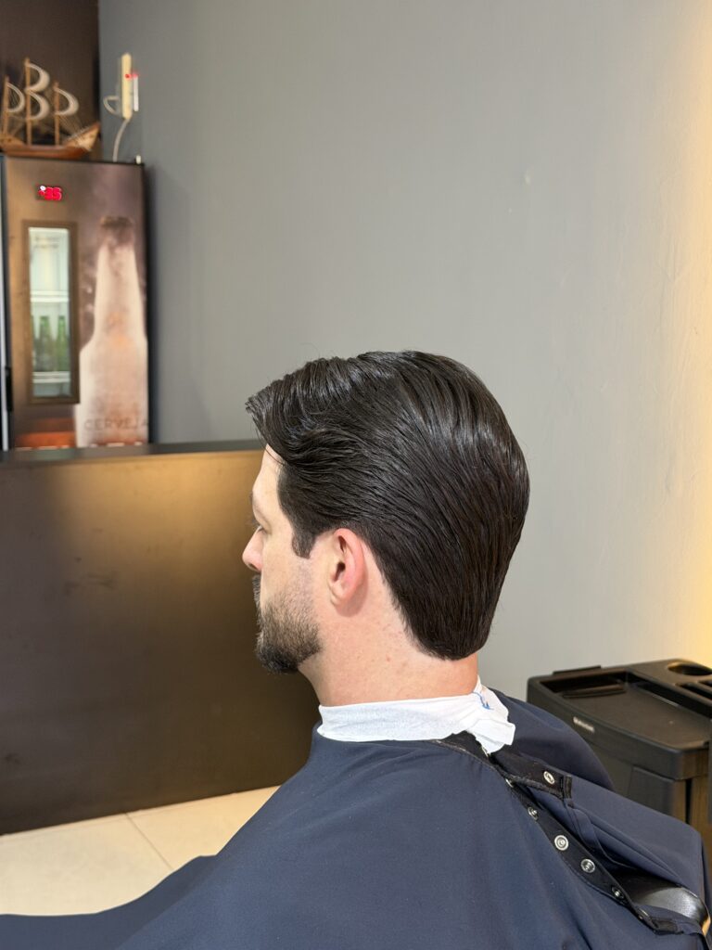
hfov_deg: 30.3
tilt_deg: -10.8
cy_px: 475
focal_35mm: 48
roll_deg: -1.6
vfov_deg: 39.7
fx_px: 1316
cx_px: 356
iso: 250
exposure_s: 1/60
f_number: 1.78
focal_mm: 6.76
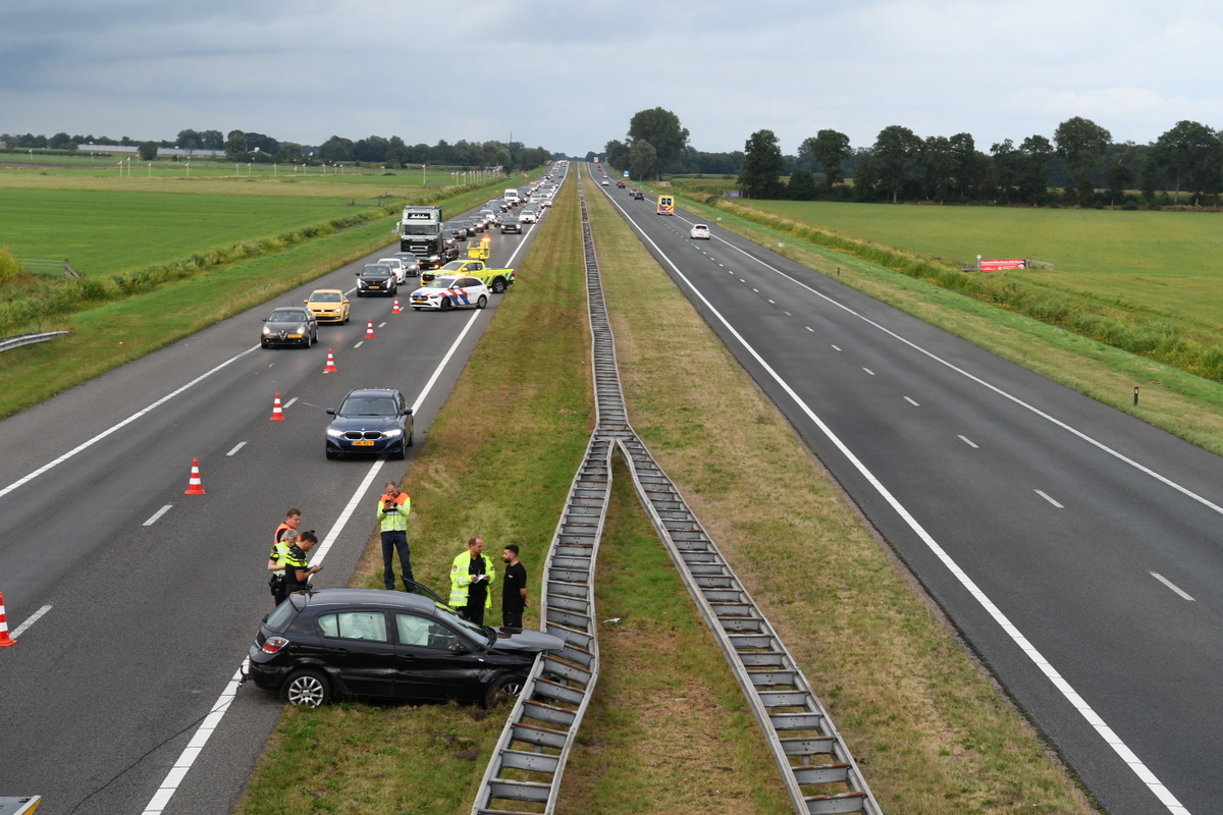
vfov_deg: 16.7
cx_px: 612
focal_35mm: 82
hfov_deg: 24.8
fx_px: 2786
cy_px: 408
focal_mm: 55
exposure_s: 1/125
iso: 400
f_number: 5.6
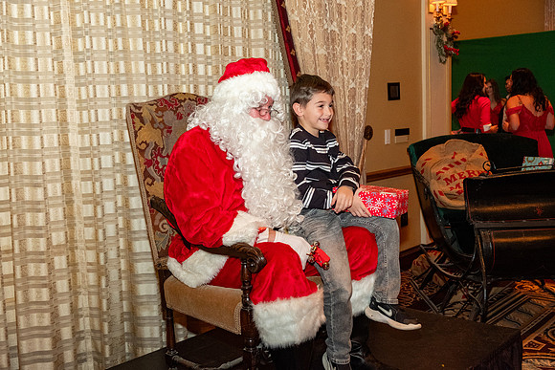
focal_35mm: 40
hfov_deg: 48.4
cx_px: 278
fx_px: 617
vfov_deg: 33.4
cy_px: 185
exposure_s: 1/125
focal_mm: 26.5
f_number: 3.2
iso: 2500
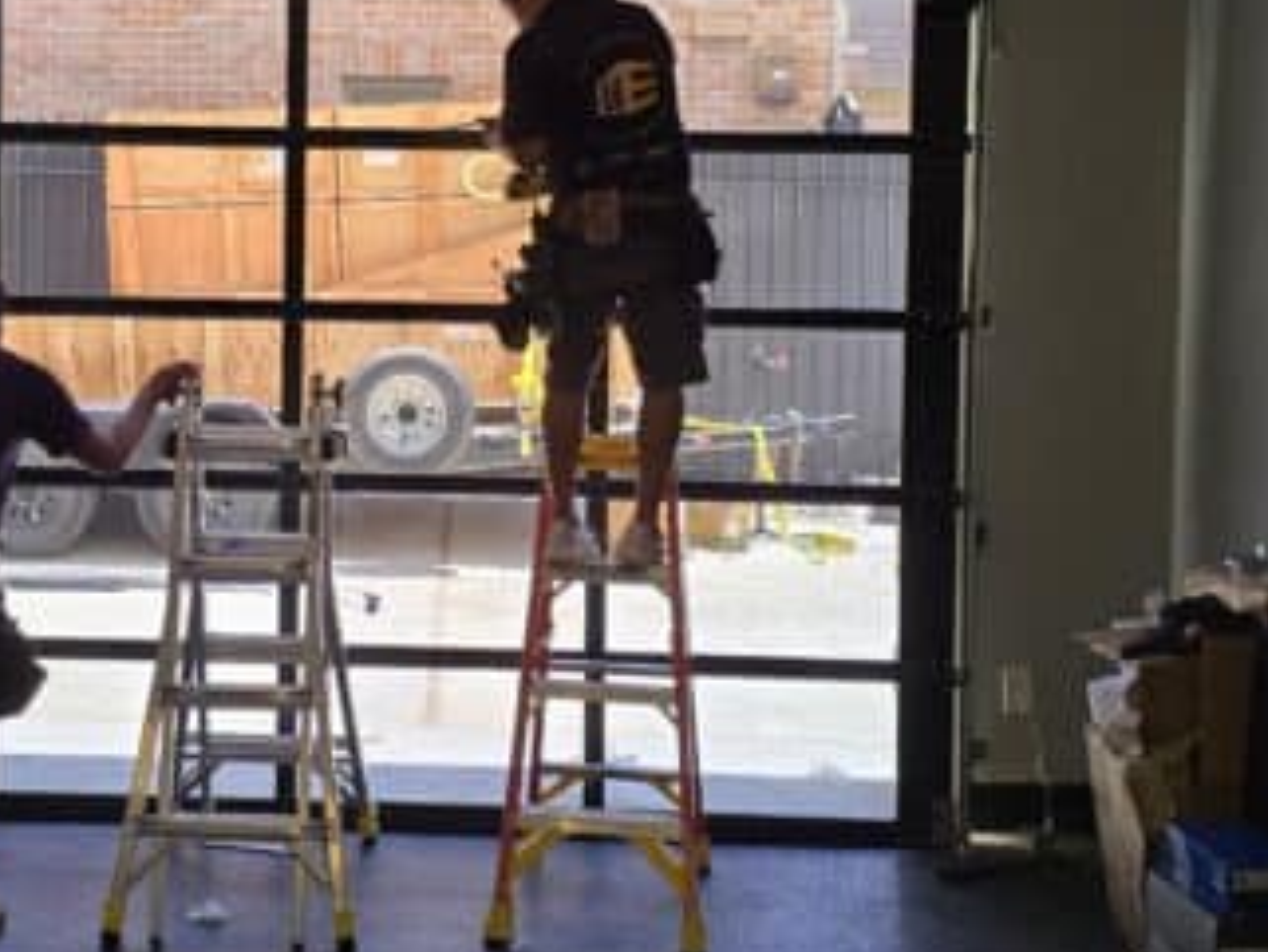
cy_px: 280
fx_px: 2015
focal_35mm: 55
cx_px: 395
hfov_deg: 34.5
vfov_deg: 26.3
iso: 250
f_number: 1.7
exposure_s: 1/120
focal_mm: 6.3
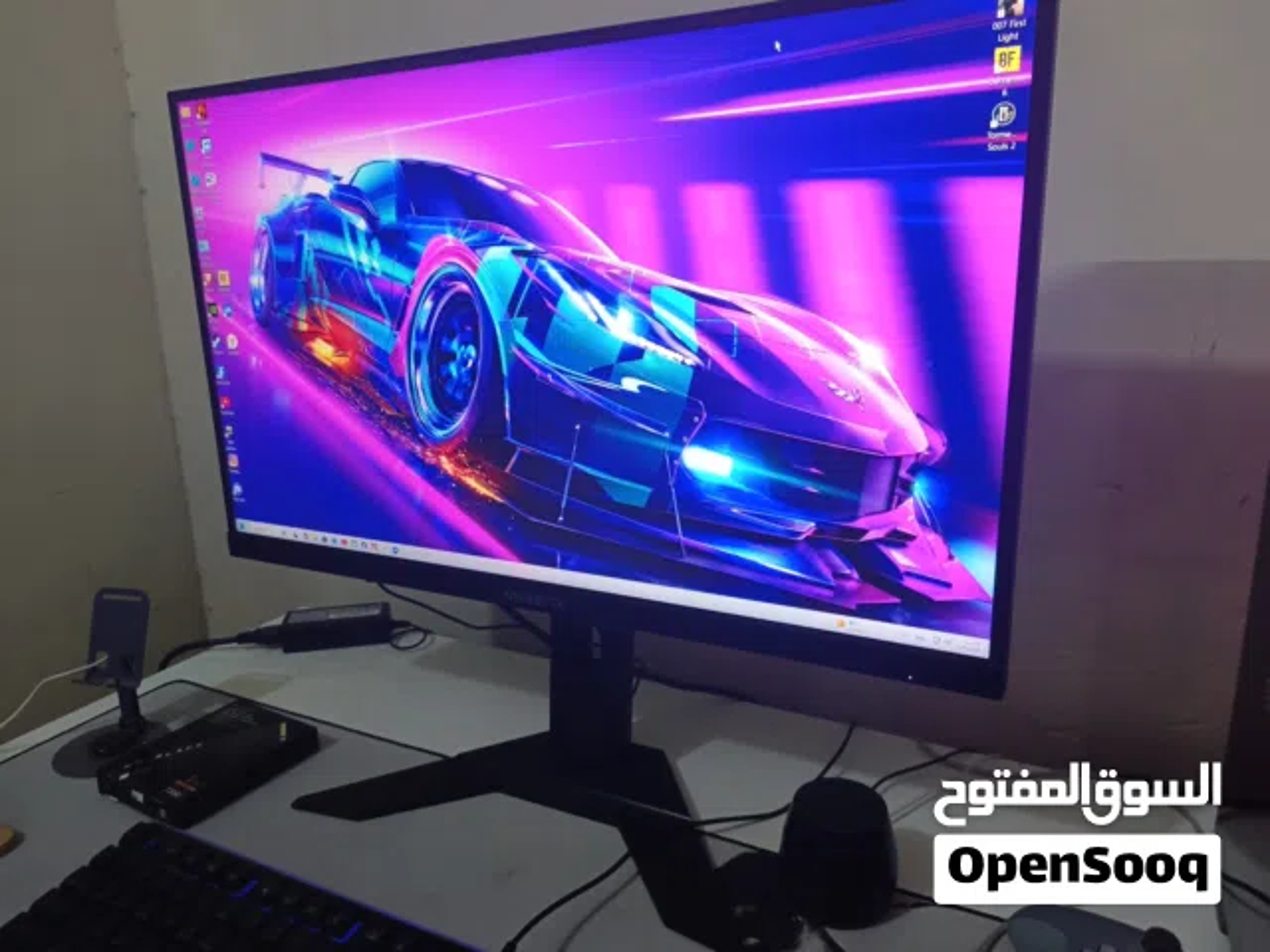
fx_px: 844
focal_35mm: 23
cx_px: 635
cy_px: 476
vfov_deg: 58.9
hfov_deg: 73.9
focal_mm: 5.56
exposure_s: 1/85.5
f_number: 1.8
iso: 400
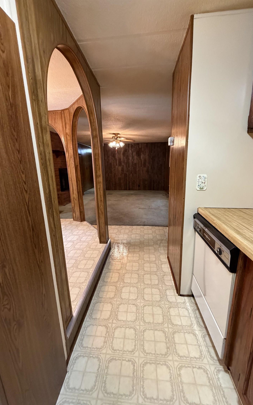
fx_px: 165
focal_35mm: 15
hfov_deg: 74.8
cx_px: 126
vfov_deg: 101.5
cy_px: 204
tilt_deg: -11.0
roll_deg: +1.2
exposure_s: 1/60
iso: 640
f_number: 2.2
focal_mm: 2.22
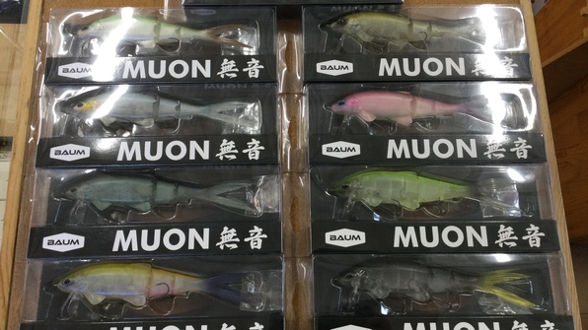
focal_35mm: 34
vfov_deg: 34.6
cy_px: 154
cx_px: 293
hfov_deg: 58.0
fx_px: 530
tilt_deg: -76.2
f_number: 2.4
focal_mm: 3.3
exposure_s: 1/30
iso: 32
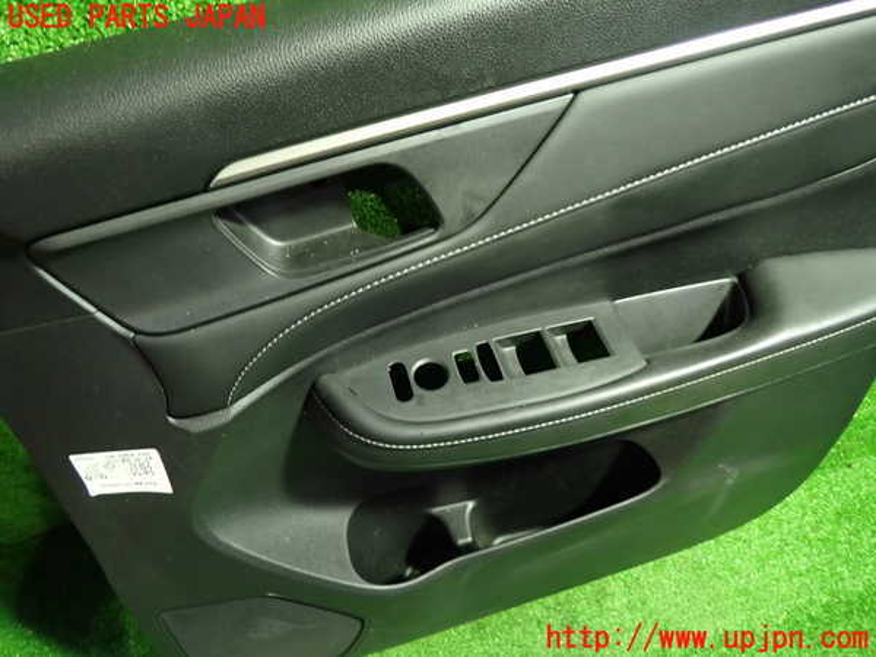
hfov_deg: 69.4
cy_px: 328
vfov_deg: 54.9
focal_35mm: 25
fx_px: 633
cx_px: 438
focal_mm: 4.5
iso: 640
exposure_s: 1/30
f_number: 2
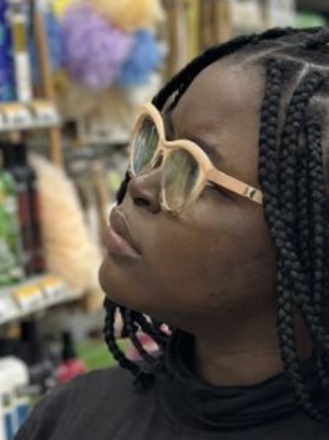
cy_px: 320
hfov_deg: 9.0
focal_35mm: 165
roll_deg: +2.3
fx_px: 2094
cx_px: 170
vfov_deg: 12.0
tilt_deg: -6.5
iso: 125
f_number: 1.78
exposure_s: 1/50
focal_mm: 6.86
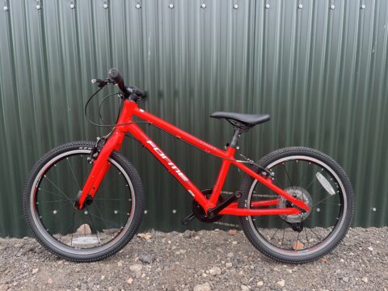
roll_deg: +0.5
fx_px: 291
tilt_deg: -8.9
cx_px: 194
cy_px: 146
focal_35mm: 26
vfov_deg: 53.1
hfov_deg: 67.3
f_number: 1.6
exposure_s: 1/399
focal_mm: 5.1
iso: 50
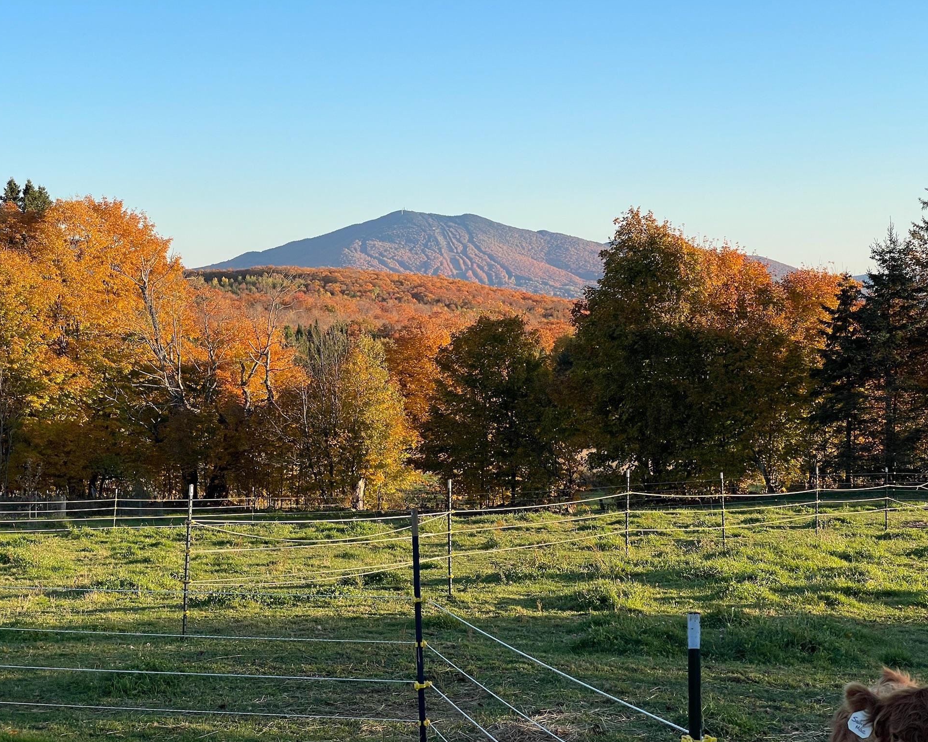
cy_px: 371
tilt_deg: -2.0
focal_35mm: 67
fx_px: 1840
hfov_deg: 28.3
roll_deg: -0.2
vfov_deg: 22.8
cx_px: 477
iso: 20
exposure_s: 1/523
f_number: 2.2
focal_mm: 7.5
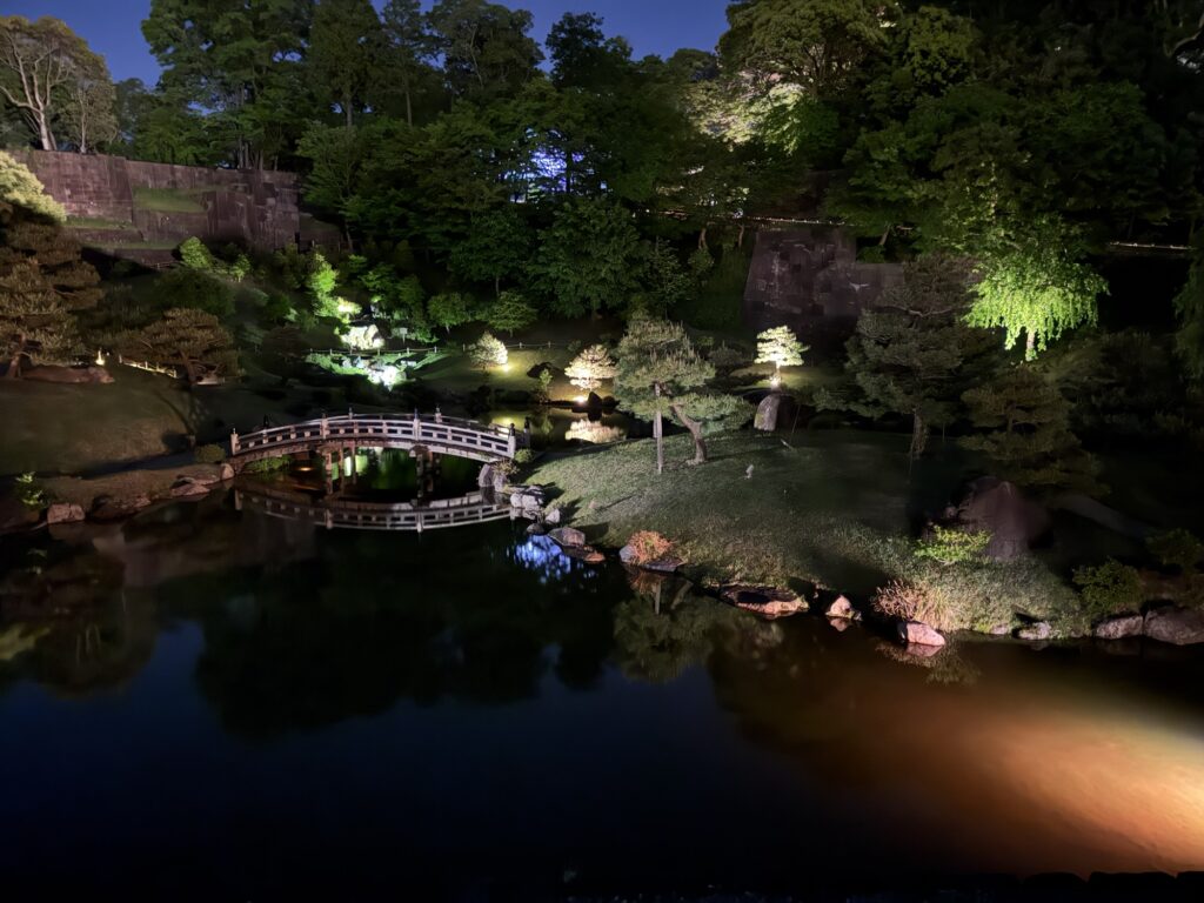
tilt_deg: -7.6
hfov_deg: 71.6
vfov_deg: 56.8
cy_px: 452
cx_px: 602
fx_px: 835
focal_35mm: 24
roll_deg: +0.7
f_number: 1.78
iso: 8000
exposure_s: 1/2
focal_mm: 6.76
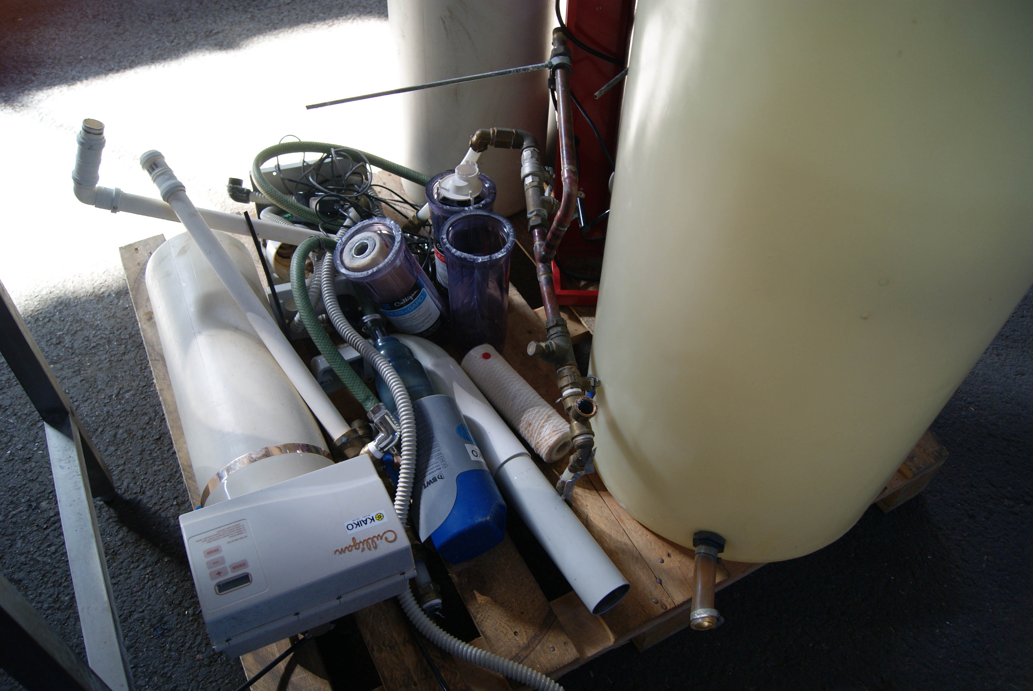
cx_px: 516
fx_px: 776
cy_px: 346
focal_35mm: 27
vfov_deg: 48.0
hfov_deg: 67.3
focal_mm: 18
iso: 200
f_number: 3.5
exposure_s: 1/30
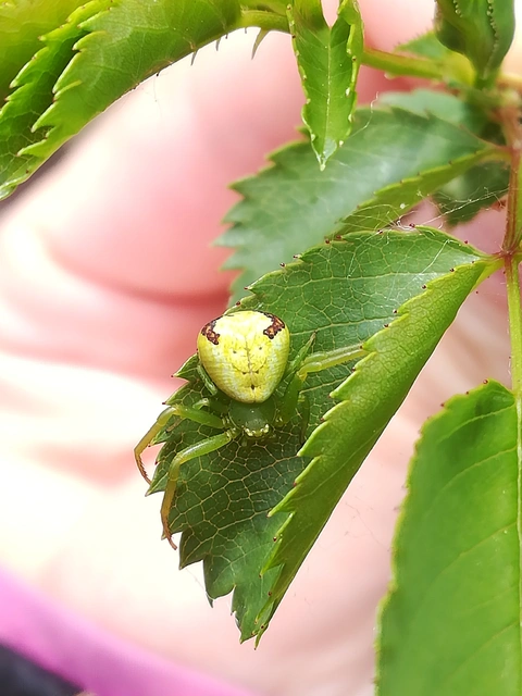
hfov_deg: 18.9
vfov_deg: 25.0
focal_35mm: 78
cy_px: 348
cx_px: 261
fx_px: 1568
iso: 50
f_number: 2.2
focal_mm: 3.83
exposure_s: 1/248
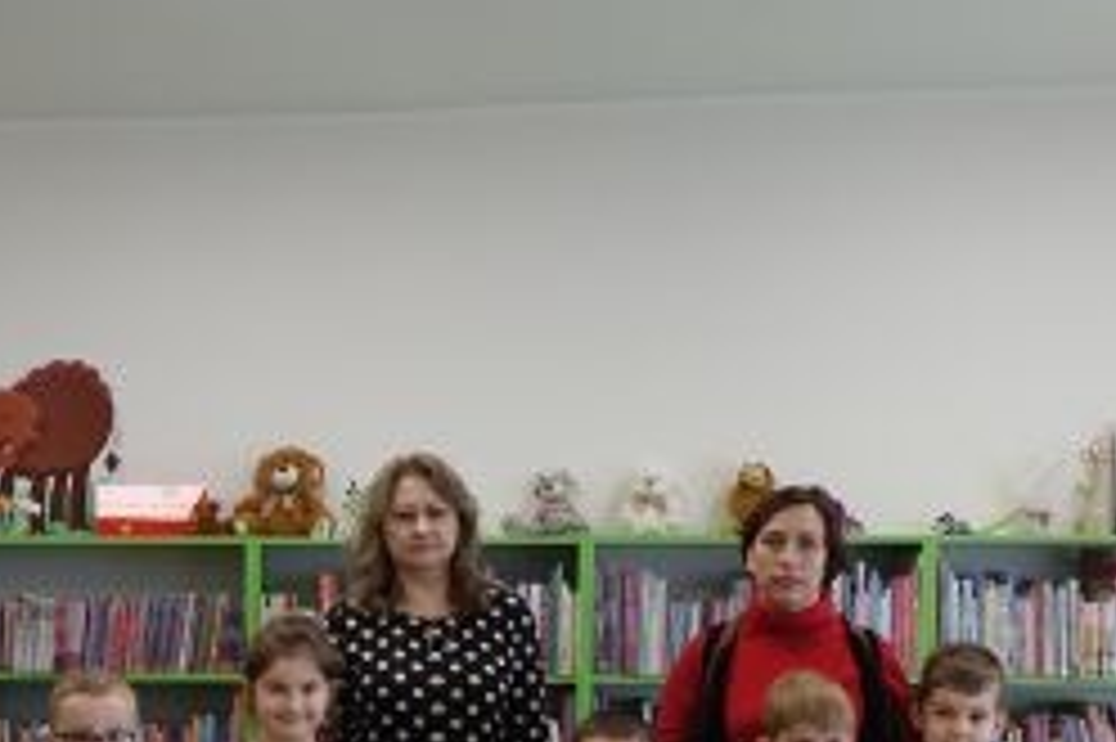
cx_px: 198
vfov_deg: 21.0
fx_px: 1921
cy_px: 780
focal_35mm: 62
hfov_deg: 31.4
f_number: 2.8
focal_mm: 8.8
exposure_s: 1/40
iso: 125
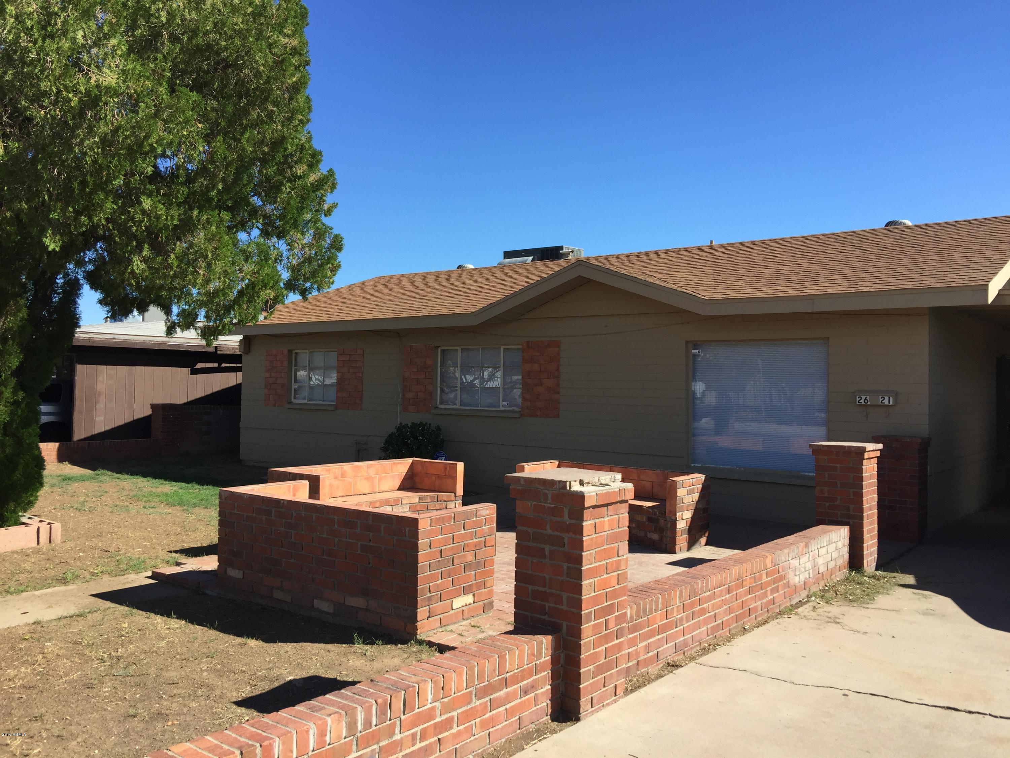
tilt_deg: +1.4
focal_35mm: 29
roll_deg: -0.4
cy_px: 379
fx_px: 846
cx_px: 505
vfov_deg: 48.2
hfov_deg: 61.7
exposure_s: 1/1236
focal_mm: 4.15
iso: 32
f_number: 2.2
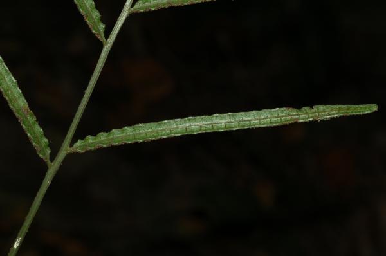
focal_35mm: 90
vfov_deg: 15.1
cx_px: 193
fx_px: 963
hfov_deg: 22.7
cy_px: 128
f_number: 16
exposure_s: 1/60
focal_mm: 60
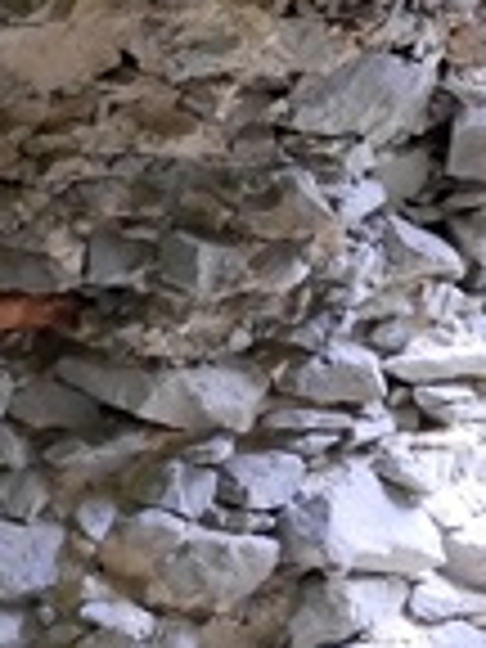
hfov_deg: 6.7
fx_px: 4156
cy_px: -176
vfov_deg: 8.8
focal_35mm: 222
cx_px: 122
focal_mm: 7.1
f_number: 3.2
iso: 280
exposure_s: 1/30
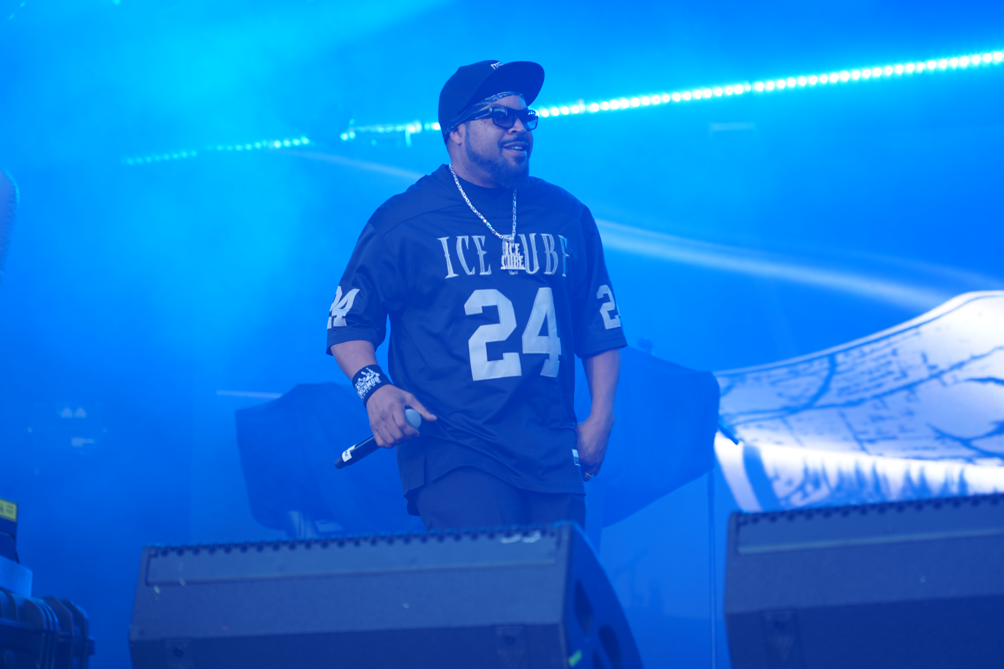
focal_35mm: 105
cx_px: 502
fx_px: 2928
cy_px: 334
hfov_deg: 19.5
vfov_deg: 13.0
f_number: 4
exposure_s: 1/160
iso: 200
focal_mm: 105
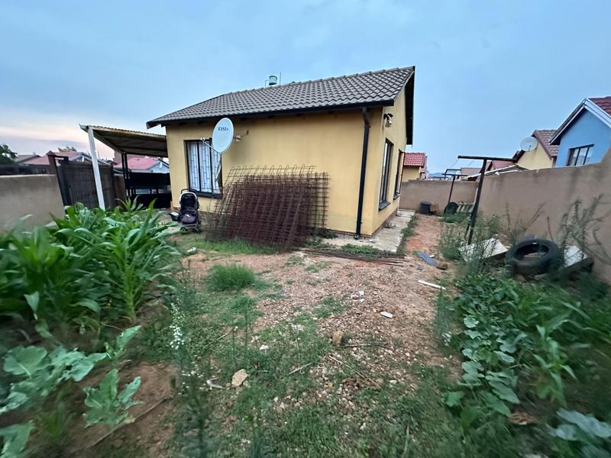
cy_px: 229
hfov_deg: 102.1
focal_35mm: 14
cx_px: 306
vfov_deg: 85.7
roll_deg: -4.0
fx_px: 247
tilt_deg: -13.2
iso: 1250
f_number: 2.2
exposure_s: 1/55
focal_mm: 2.22
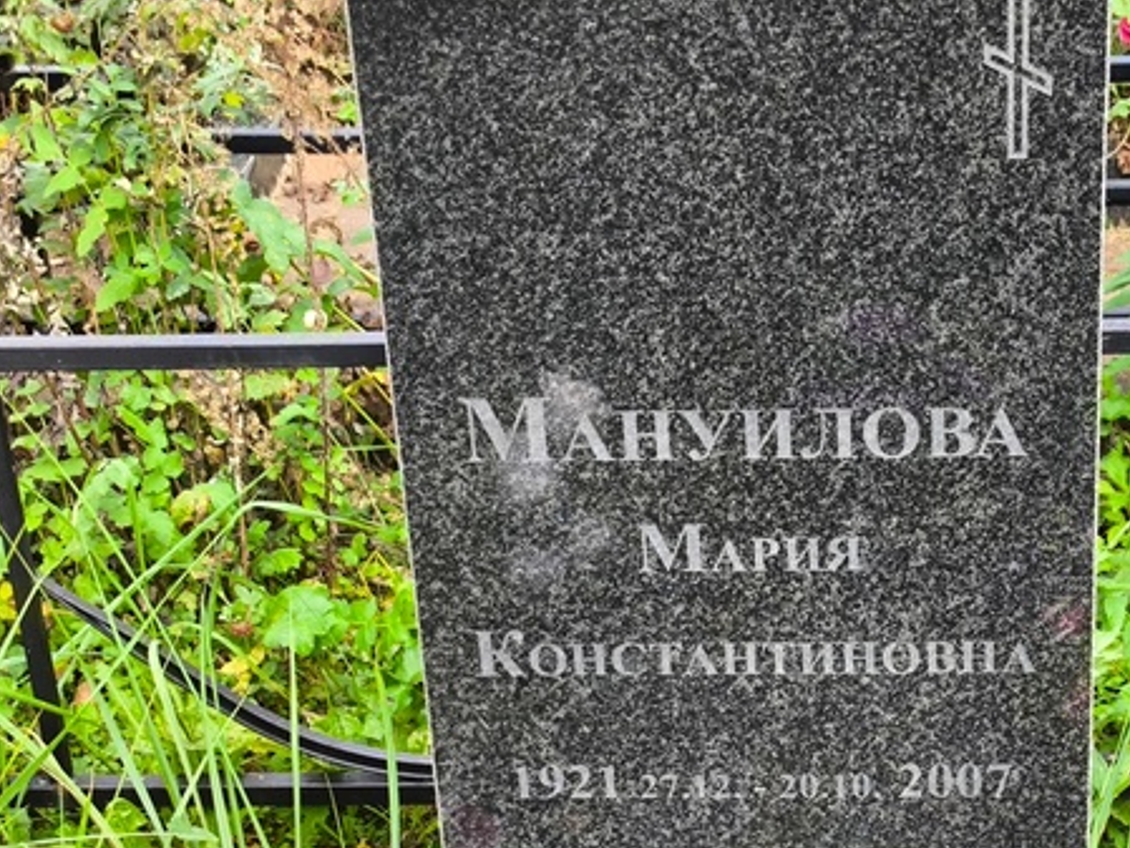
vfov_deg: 16.4
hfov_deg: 21.9
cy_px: 752
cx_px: 779
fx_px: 2906
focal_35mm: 89
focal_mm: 4.71
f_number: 1.7
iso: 100
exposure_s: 1/120
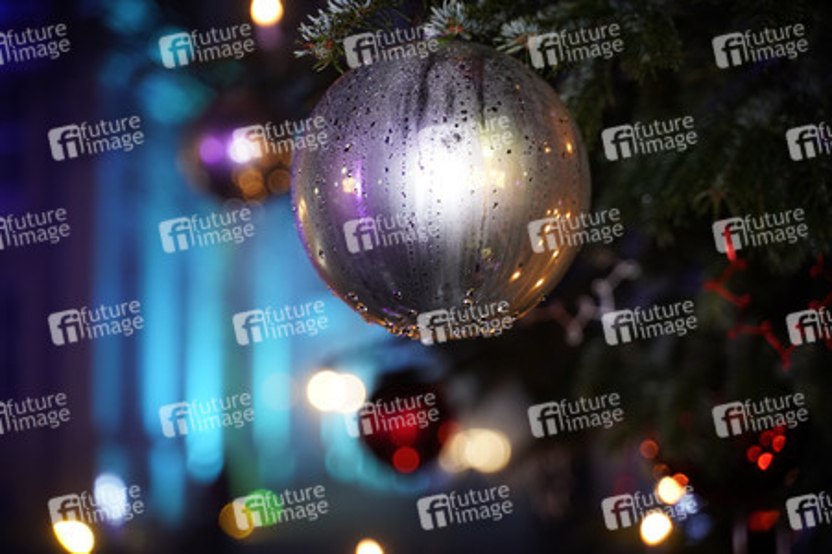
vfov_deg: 18.2
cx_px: 416
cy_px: 277
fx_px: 1732
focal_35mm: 75
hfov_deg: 27.0
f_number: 2.8
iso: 2000
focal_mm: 75
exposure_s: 1/40
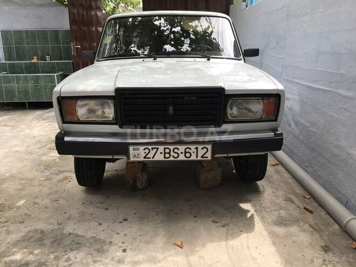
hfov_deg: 61.7
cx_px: 178
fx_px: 298
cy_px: 134
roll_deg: -0.2
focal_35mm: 29
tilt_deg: -15.9
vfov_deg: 48.2
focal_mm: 4.15
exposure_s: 1/513
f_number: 2.2
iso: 25
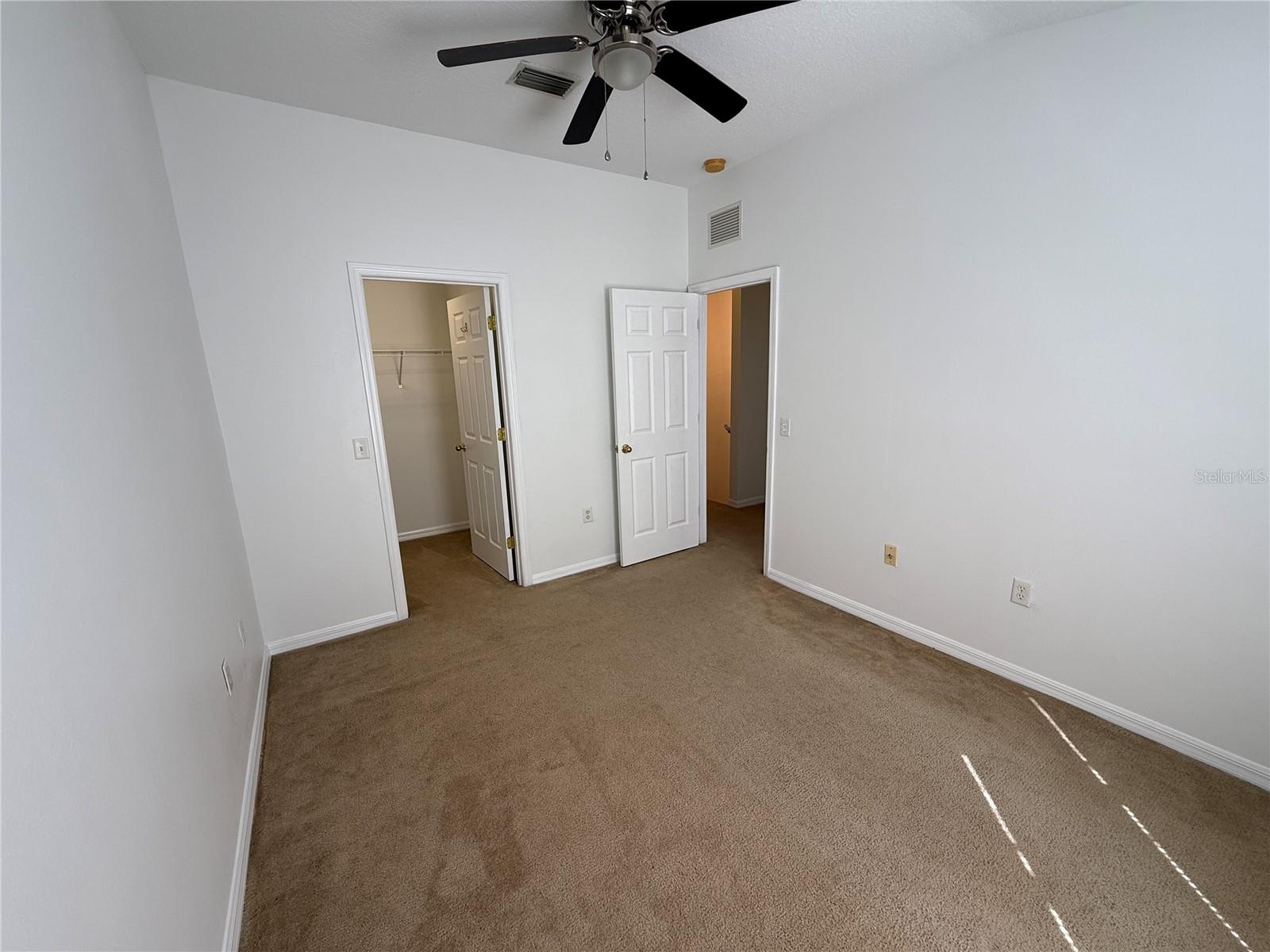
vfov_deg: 85.7
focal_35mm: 14
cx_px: 635
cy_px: 476
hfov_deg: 102.1
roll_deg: +1.7
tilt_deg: -12.2
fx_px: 514
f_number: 2.2
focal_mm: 2.22
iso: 64
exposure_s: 1/99
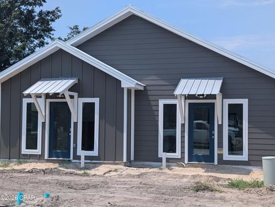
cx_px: 138
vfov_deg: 29.7
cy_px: 104
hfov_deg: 38.9
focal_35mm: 49
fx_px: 390
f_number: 1.68
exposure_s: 1/1335
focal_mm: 6.9
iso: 21
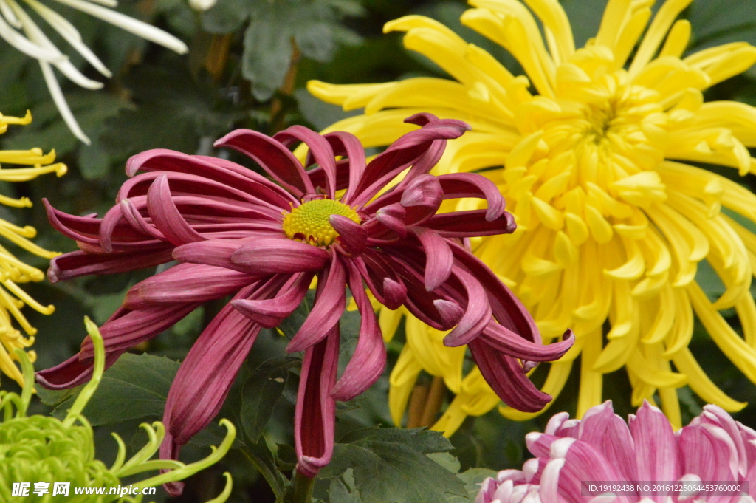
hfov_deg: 5.1
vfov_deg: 3.4
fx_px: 8498
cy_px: 252
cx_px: 378
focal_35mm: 405
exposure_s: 1/100
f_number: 18
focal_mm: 270
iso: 6400
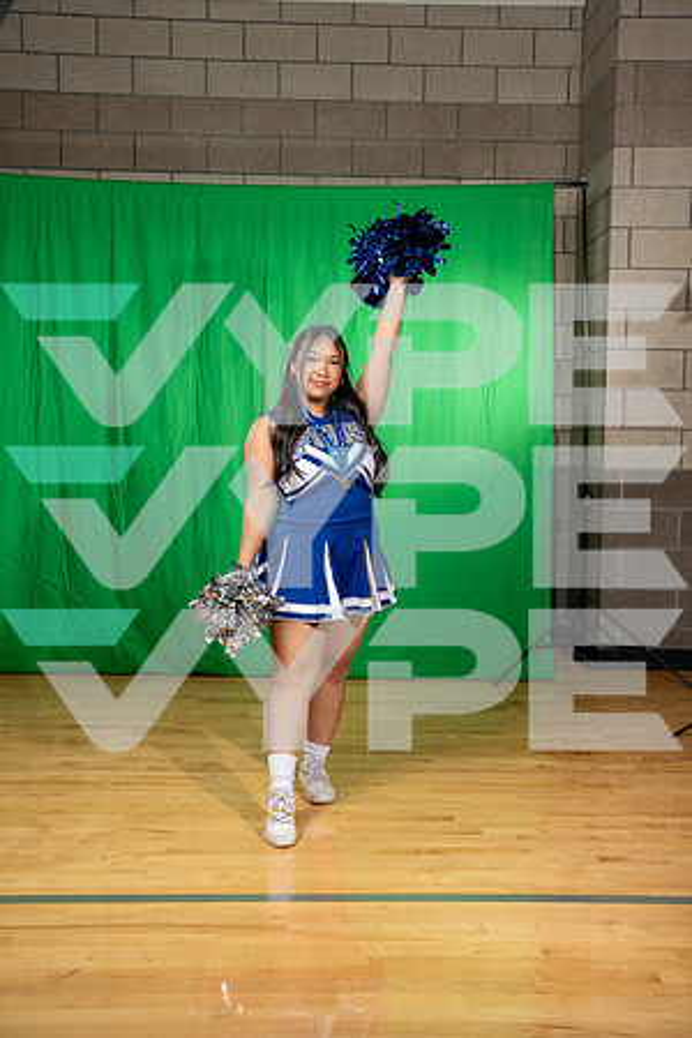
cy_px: 519
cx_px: 346
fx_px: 1124
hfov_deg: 34.2
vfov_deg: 49.6
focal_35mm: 39
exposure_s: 1/250
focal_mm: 39
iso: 160
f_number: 5
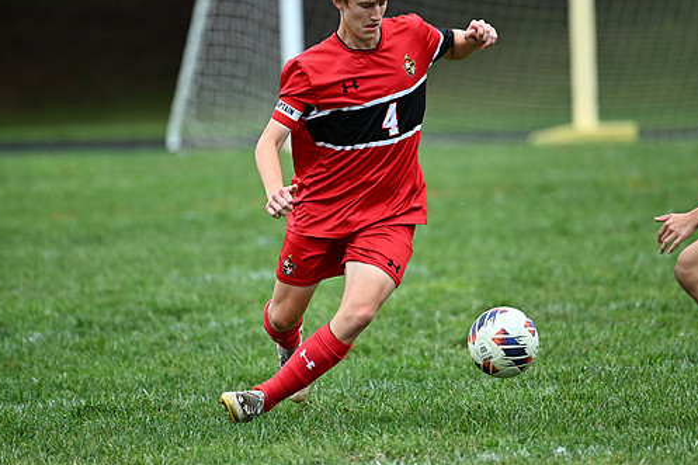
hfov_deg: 4.4
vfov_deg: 2.9
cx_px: 362
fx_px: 9051
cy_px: 200
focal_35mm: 467
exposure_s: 1/1250
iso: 2500
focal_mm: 400
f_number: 4.5
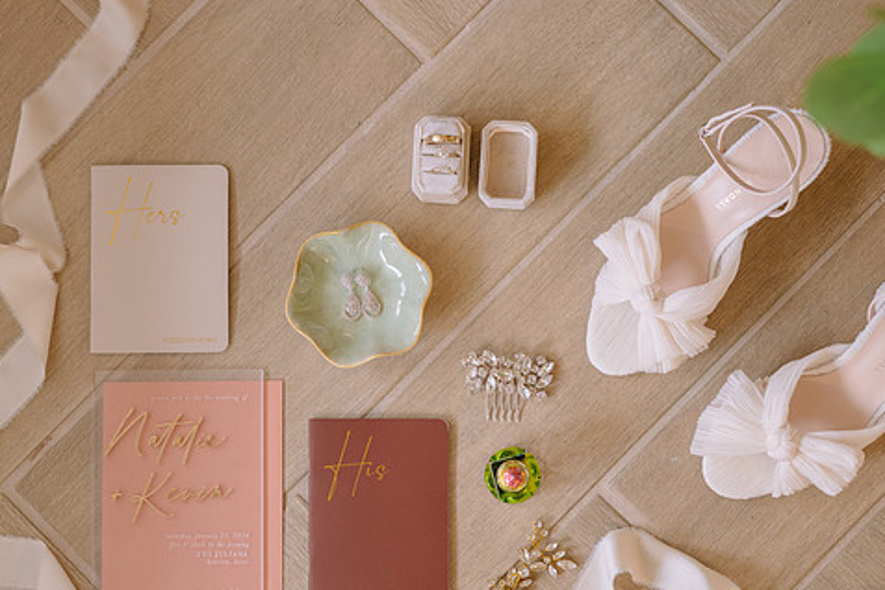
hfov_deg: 32.4
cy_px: 355
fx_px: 1524
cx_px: 447
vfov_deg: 21.9
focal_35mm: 62
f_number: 2.8
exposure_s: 1/250
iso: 1600
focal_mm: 50
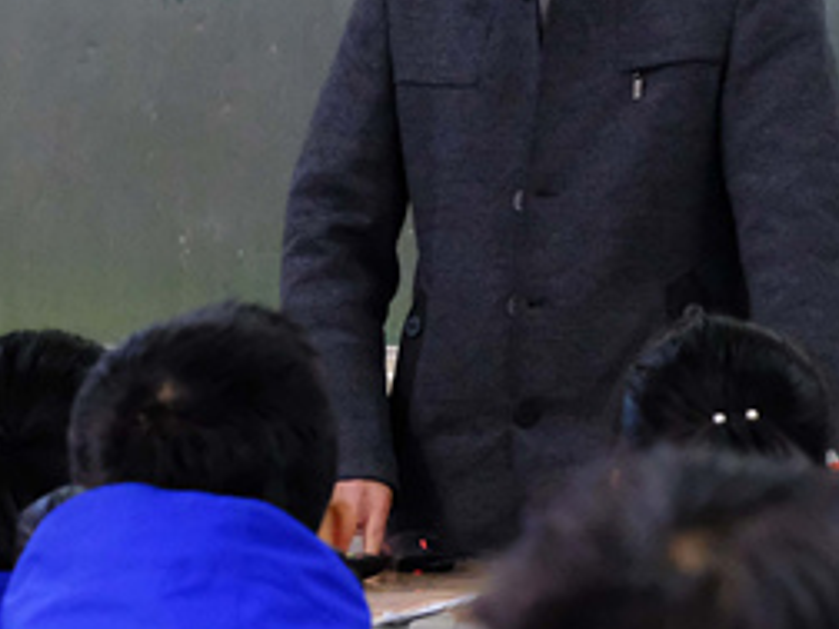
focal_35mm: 269
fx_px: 6520
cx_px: 499
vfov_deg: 5.5
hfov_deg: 7.4
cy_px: 45
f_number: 5
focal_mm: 58.9
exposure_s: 1/125
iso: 6400
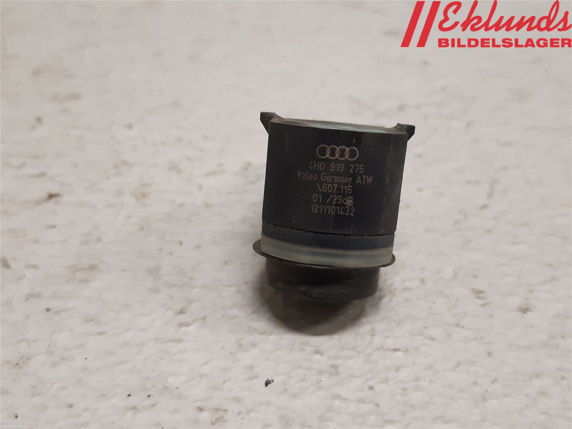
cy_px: 214
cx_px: 286
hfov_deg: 67.3
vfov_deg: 53.1
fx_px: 430
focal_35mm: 26
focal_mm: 3.93
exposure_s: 1/50
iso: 200
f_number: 1.7
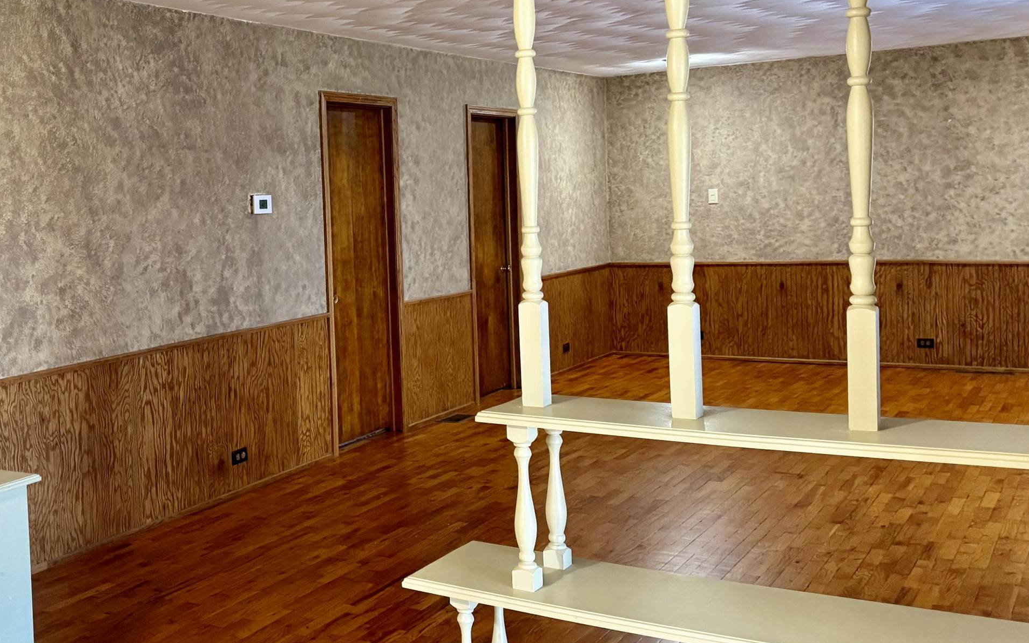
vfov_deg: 31.1
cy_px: 244
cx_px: 327
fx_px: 1150
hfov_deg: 47.3
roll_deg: +1.7
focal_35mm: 41
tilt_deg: -2.9
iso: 500
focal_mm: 6.76
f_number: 1.78
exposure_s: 1/60
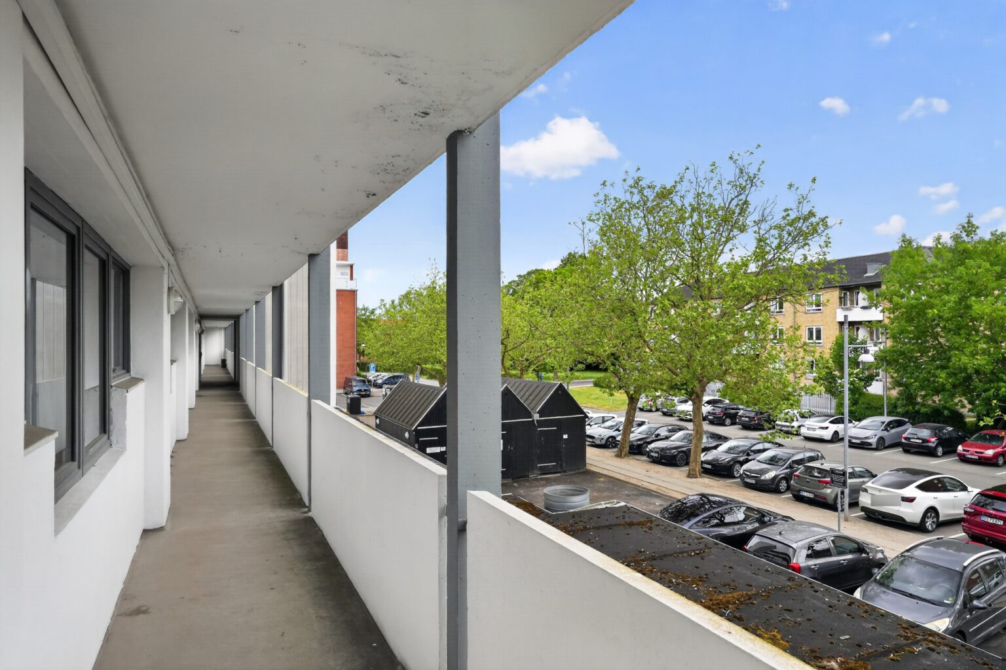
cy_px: 335
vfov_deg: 59.5
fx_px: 587
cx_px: 503
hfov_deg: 81.2
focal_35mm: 21
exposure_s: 1/200
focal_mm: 21
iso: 400
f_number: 8
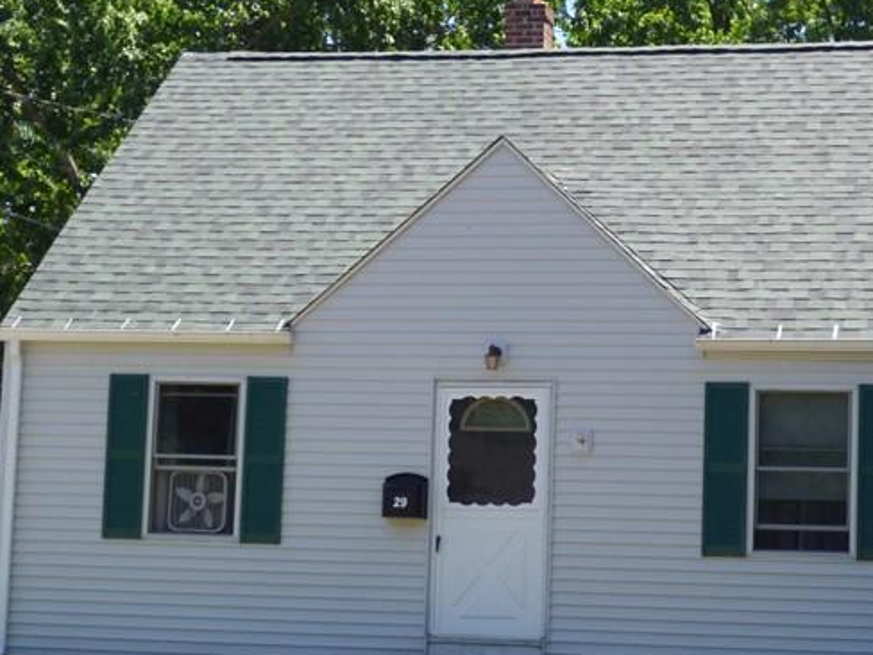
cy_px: 347
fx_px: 2169
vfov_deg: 17.2
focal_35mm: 86
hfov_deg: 22.7
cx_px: 553
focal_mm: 7.37
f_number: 3.6
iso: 100
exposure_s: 1/400
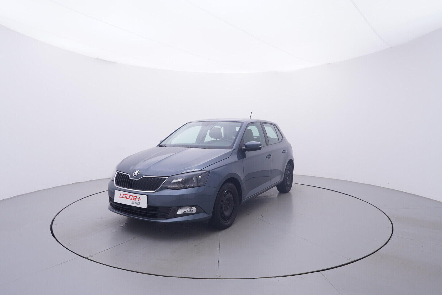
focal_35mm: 22
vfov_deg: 56.2
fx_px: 276
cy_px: 148
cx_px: 221
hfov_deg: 77.3
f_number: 5
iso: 200
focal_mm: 15
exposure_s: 1/80
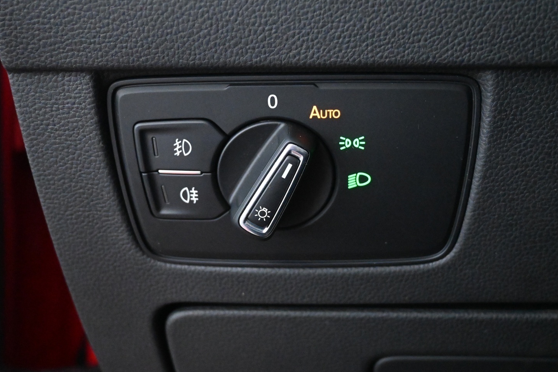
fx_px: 717
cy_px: 164
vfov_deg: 29.1
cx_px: 291
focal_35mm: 46
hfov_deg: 42.5
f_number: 4.5
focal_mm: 27.5
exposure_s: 1/40
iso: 9000
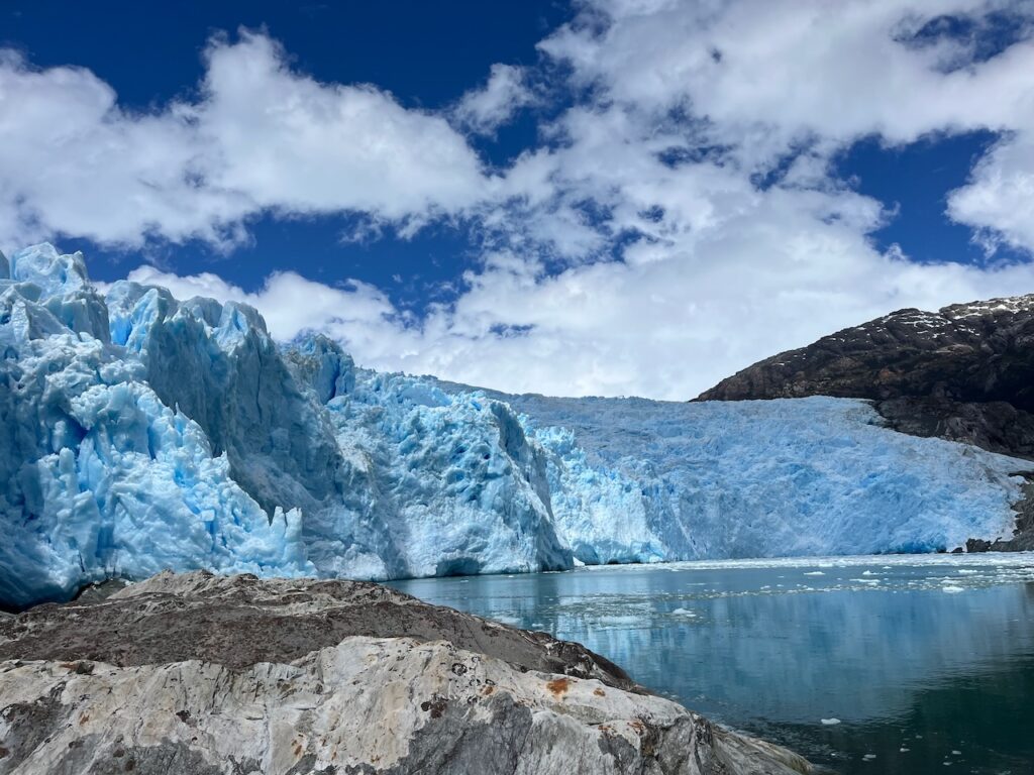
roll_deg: +2.2
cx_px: 517
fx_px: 777
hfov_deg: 67.3
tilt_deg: +11.6
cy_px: 388
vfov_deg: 53.1
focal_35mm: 26
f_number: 1.6
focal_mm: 5.1
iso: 50
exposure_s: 1/15152
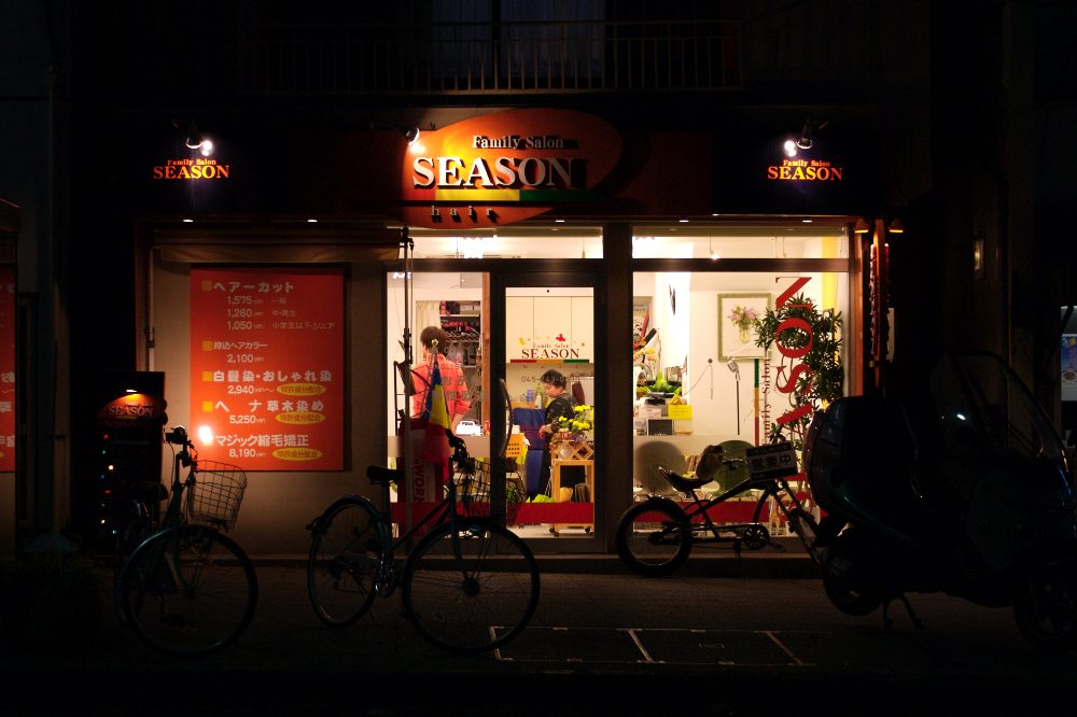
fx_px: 1794
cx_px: 538
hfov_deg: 33.4
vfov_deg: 22.6
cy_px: 358
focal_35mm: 60
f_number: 5.6
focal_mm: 40
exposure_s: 1/40
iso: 400
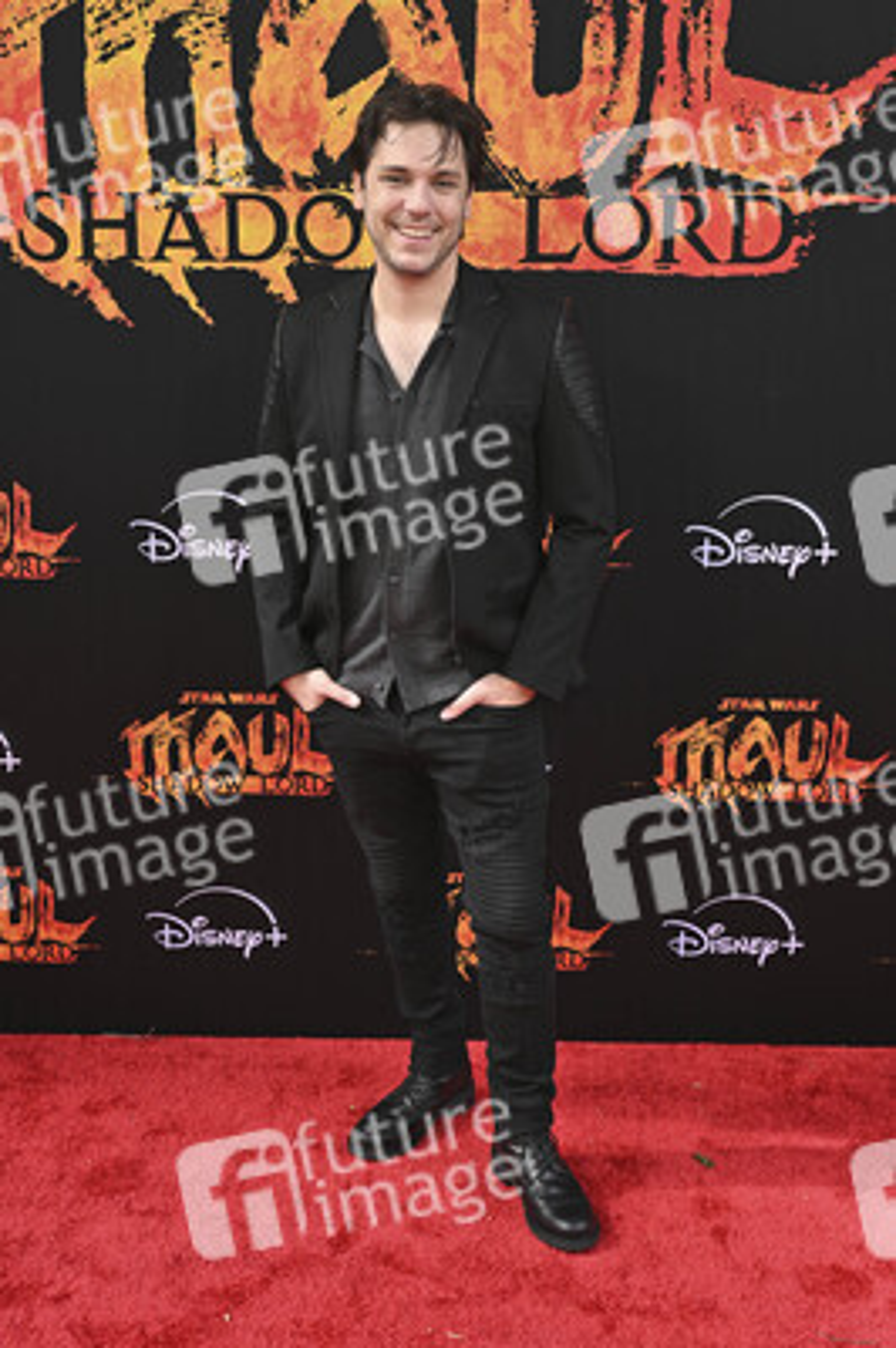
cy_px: 674
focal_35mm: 37
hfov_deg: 35.9
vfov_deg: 51.9
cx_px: 448
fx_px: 1384
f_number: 6.3
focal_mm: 37
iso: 640
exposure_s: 1/320
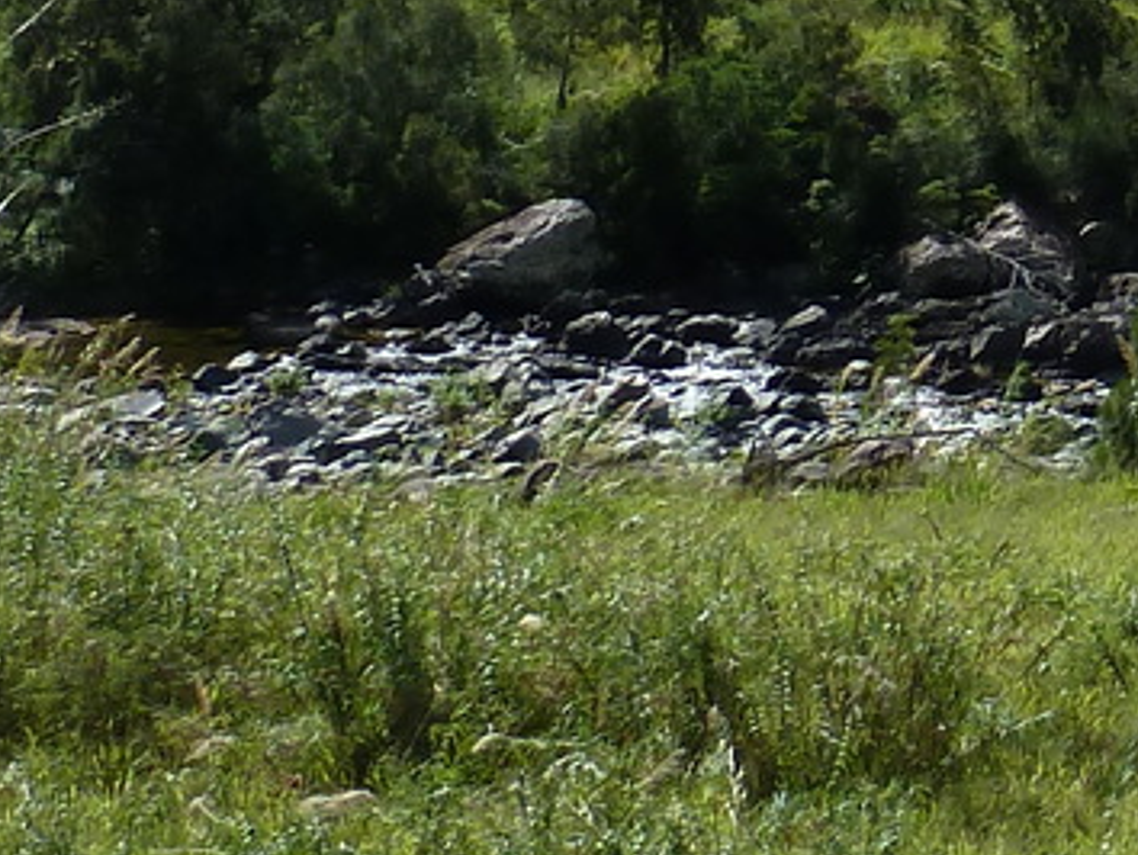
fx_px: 5198
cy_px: -598
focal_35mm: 158
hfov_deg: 11.0
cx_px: 2482
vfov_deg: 9.1
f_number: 4
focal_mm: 5.7
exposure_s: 1/500
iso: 80
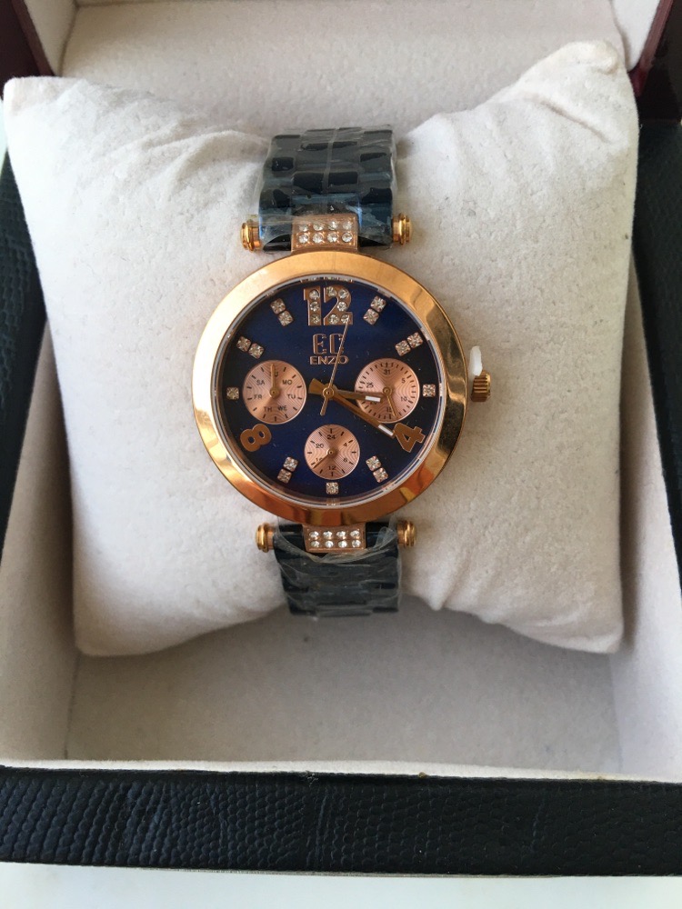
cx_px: 341
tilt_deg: -68.6
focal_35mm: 29
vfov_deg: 61.7
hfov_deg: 48.2
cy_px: 454
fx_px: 762
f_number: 2.2
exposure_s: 1/33
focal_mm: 4.15
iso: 32
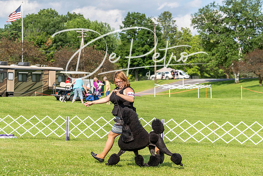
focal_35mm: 99
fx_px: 723
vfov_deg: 13.8
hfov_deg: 20.6
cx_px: 132
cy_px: 88
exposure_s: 1/1000
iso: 320
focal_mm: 99
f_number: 5.6
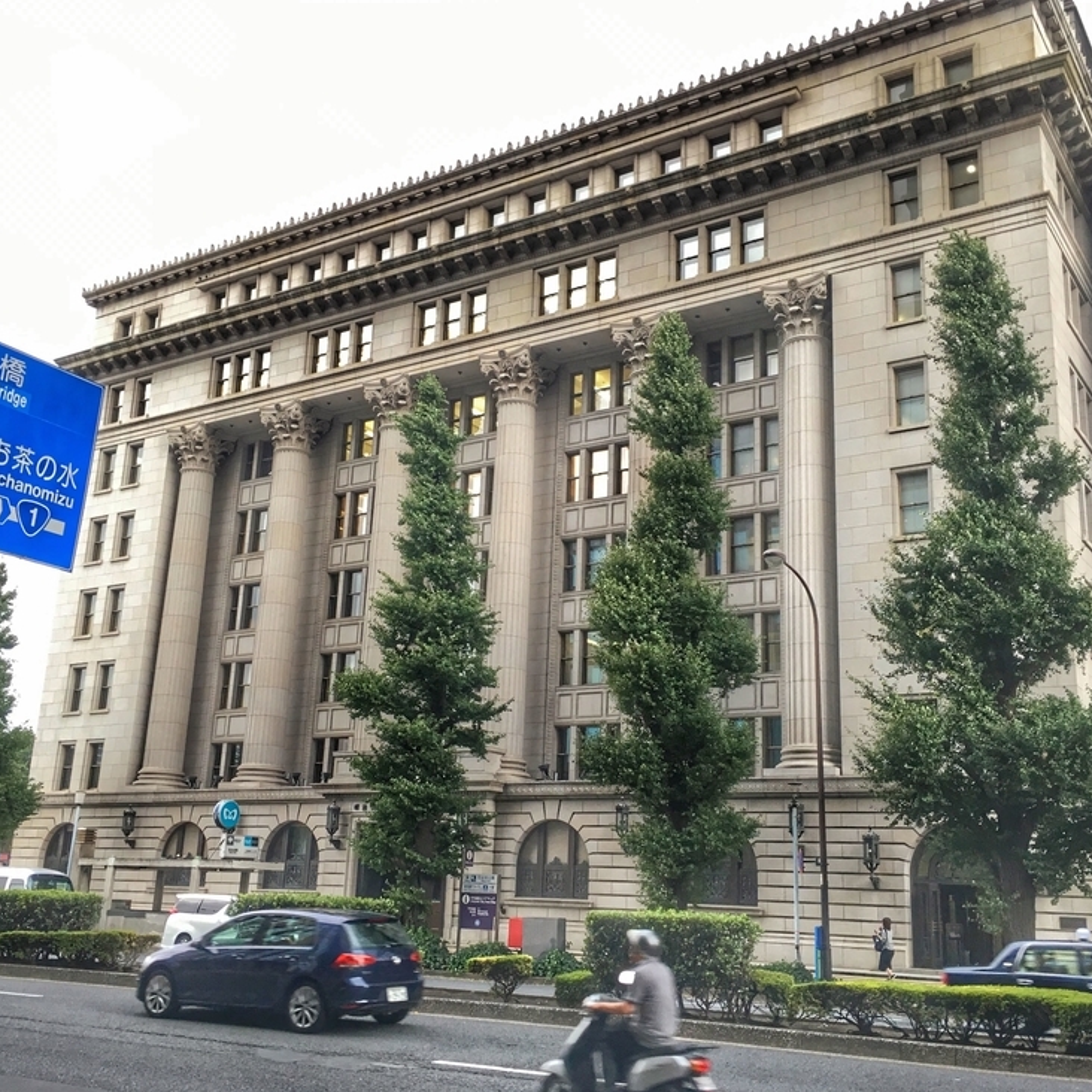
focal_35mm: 35
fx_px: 1249
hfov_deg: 47.2
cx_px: 543
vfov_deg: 47.2
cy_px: 556
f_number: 2.2
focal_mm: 4.15
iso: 32
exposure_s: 1/30
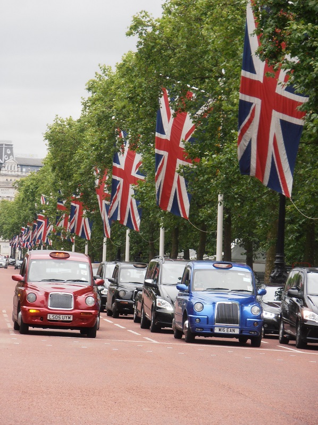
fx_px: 2430
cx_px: 159
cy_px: 212
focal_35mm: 198
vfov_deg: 10.0
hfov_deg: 7.5
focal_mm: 35.05
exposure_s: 1/80
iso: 125
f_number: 5.8
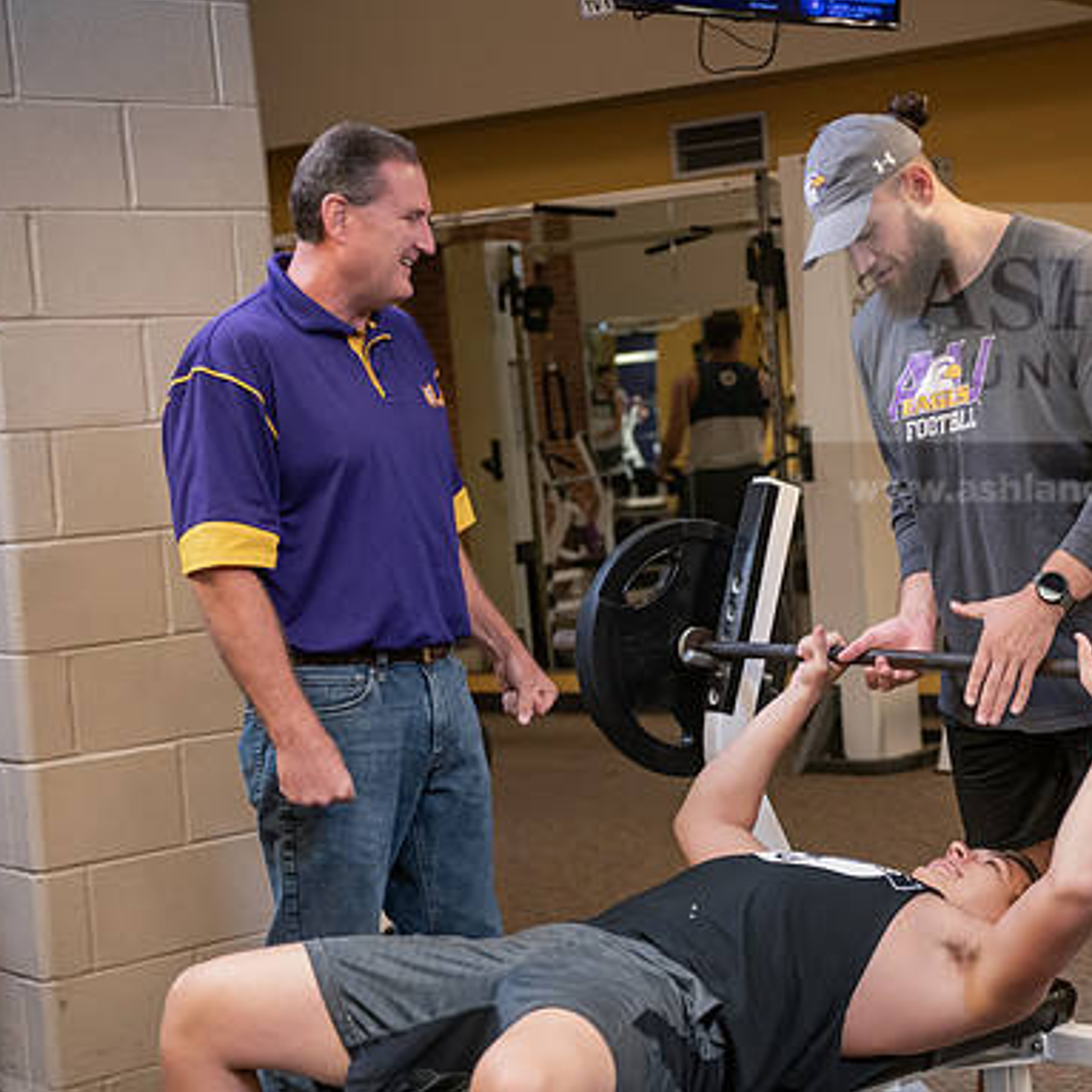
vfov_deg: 25.7
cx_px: 718
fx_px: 2391
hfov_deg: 25.6
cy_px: 549
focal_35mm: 67
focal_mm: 52
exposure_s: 1/200
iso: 1250
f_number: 3.2
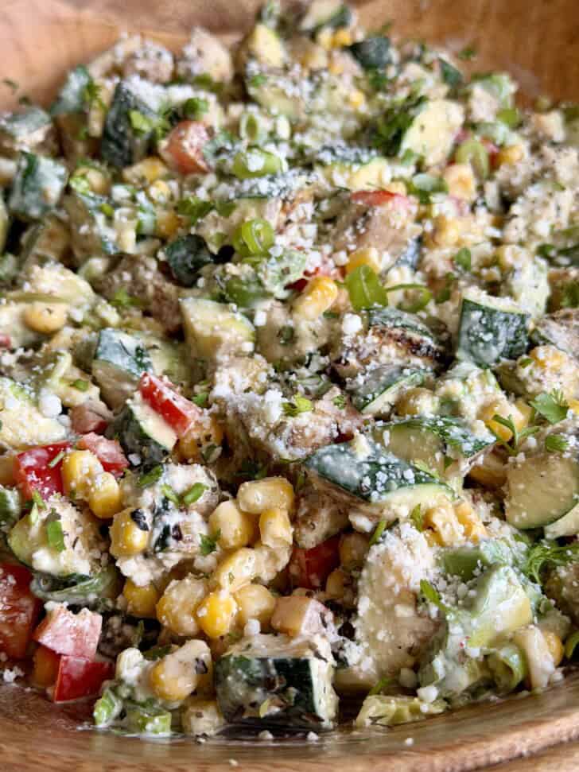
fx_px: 1071
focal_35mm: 48
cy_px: 386
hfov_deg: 30.3
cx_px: 290
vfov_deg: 39.7
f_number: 1.8
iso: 64
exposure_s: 1/121
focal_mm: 6.8
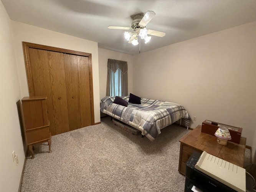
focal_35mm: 14
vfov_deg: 85.7
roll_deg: -0.1
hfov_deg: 102.1
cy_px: 96
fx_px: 104
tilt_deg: -7.5
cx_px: 128
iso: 400
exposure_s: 1/60
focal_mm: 2.22
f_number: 2.2
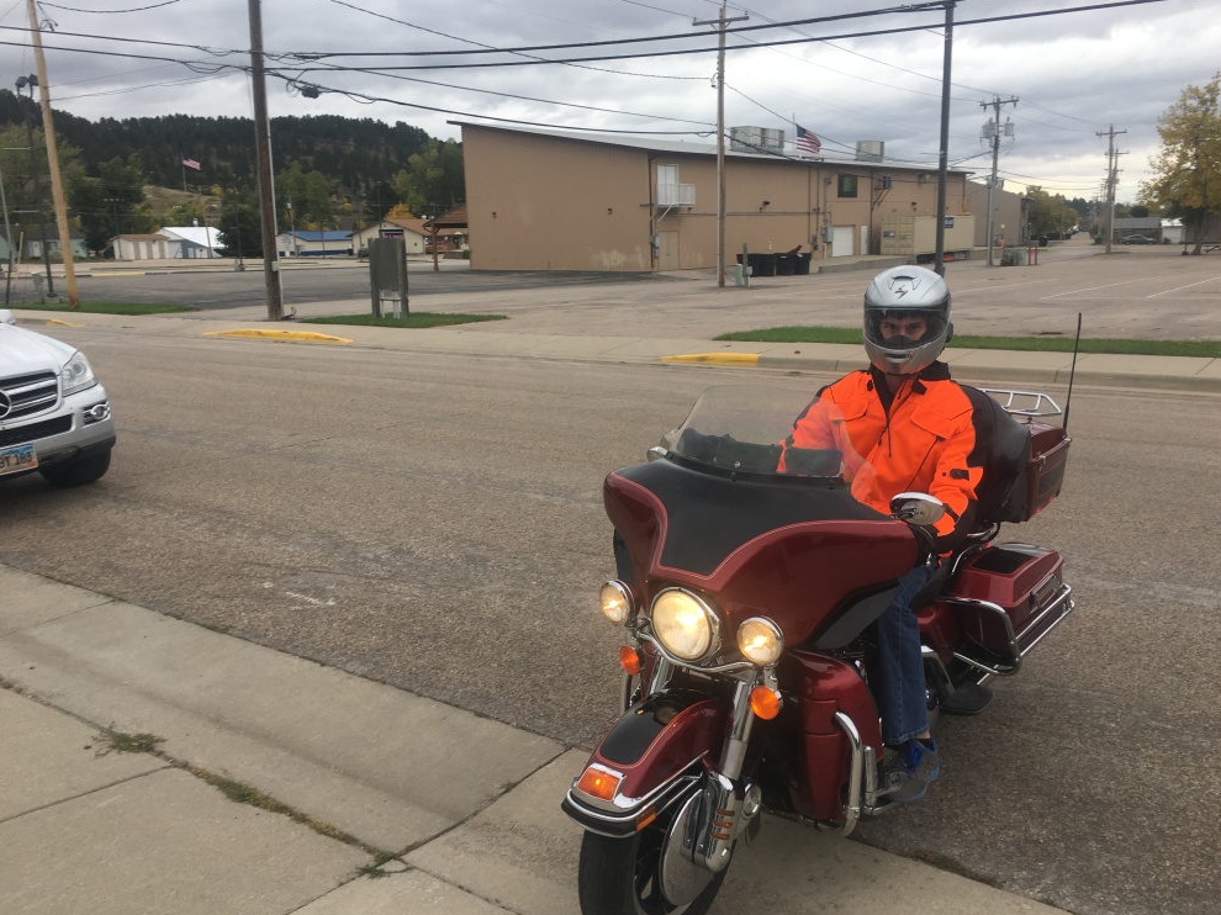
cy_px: 460
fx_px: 1058
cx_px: 628
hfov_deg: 60.0
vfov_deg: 46.8
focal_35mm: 30
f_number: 2.2
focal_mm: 4.15
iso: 25
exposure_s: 1/270
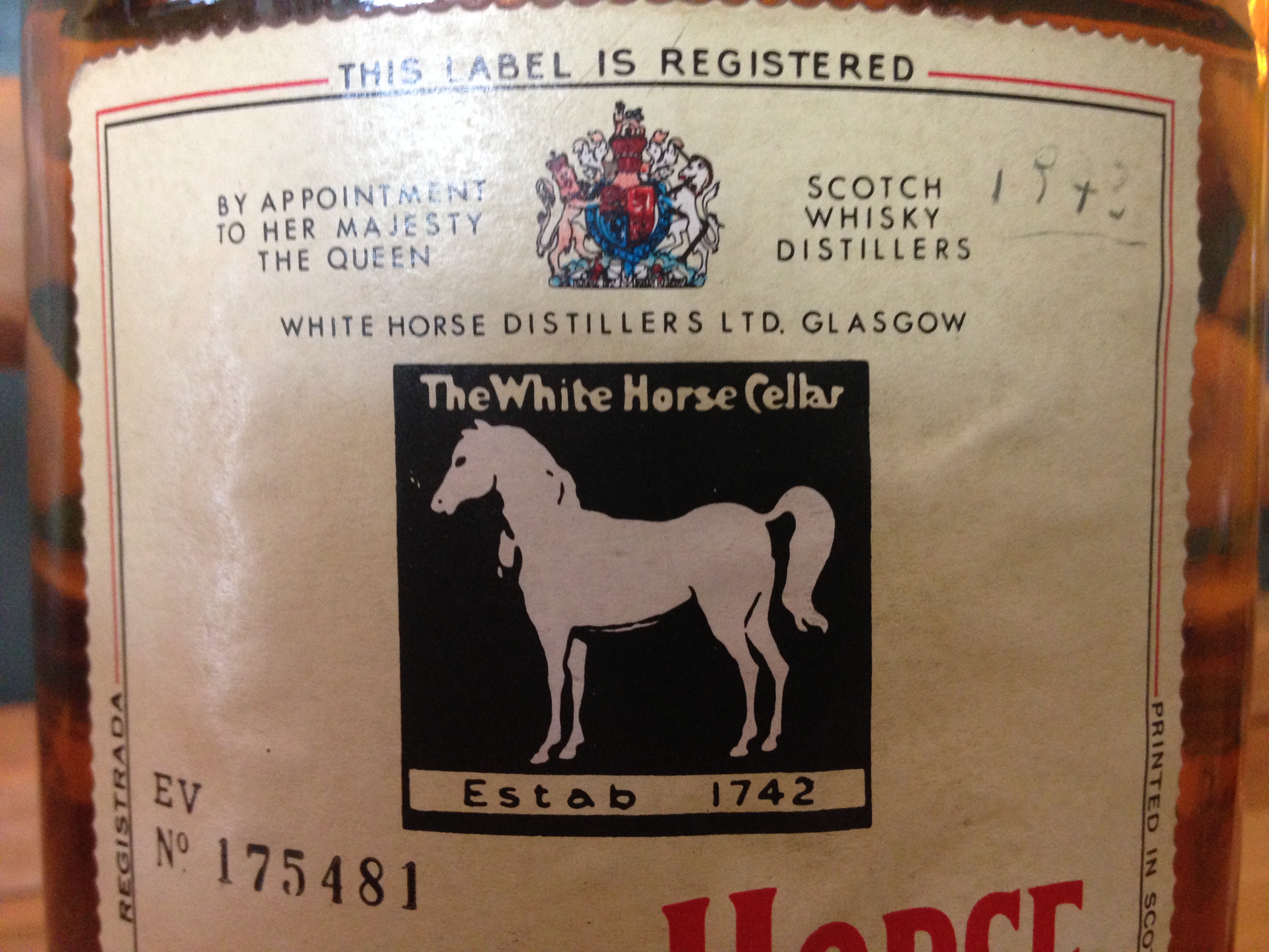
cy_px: 476
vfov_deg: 42.9
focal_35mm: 33
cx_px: 634
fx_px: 1210
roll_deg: -0.7
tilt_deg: -4.0
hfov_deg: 55.4
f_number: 2.4
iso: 320
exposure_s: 1/20
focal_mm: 4.12
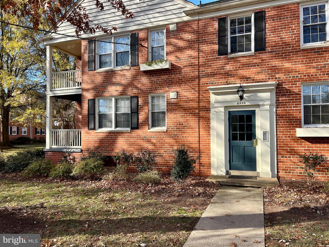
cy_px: 124
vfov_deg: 53.1
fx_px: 247
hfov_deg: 67.3
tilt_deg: +1.0
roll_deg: +0.8
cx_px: 164
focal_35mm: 26
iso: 50
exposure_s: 1/1029
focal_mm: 5.7
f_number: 1.5
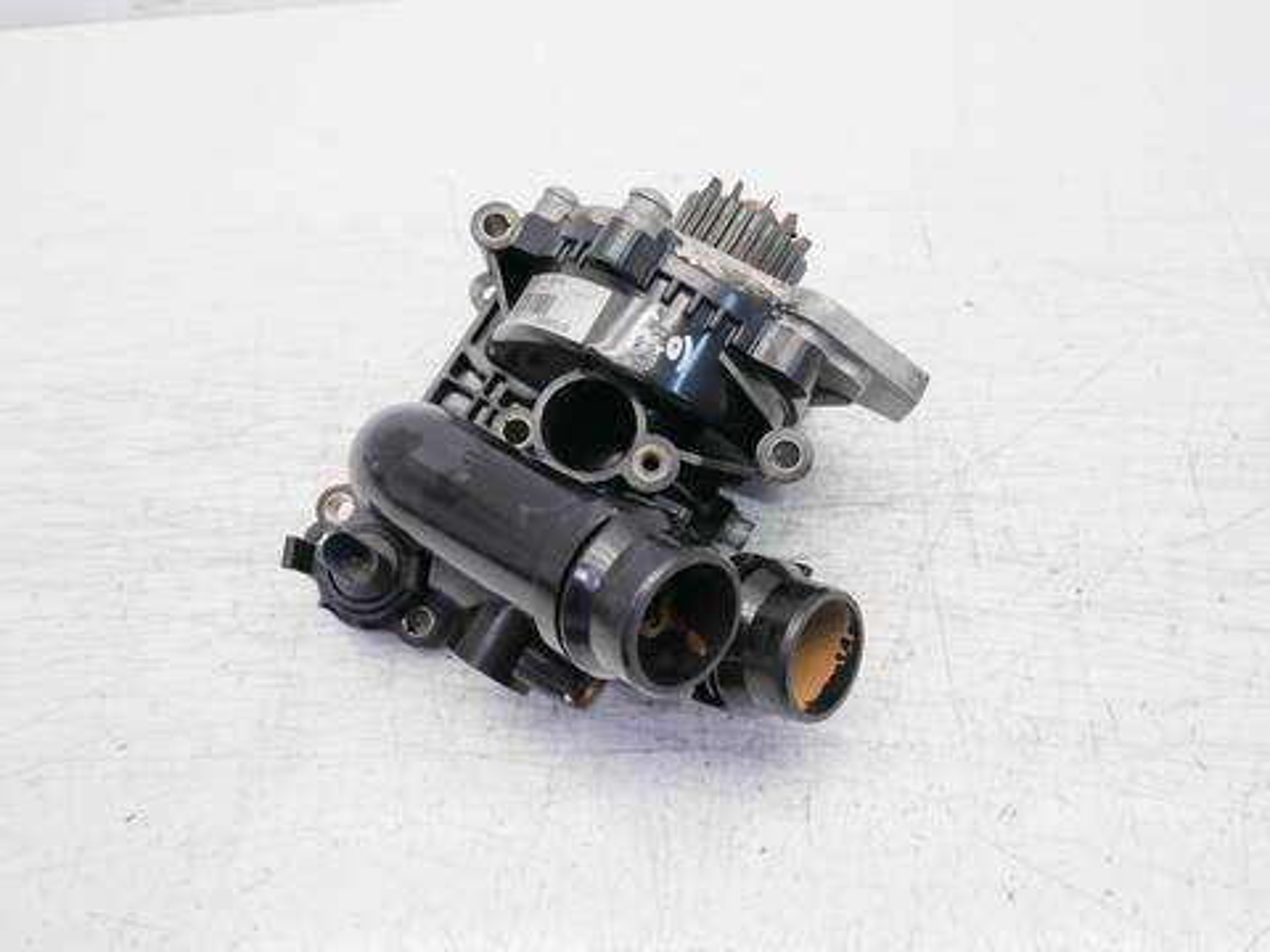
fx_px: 1174
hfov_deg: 56.8
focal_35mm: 32
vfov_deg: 44.2
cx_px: 635
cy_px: 476
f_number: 4
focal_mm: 16
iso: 200
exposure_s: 1/80
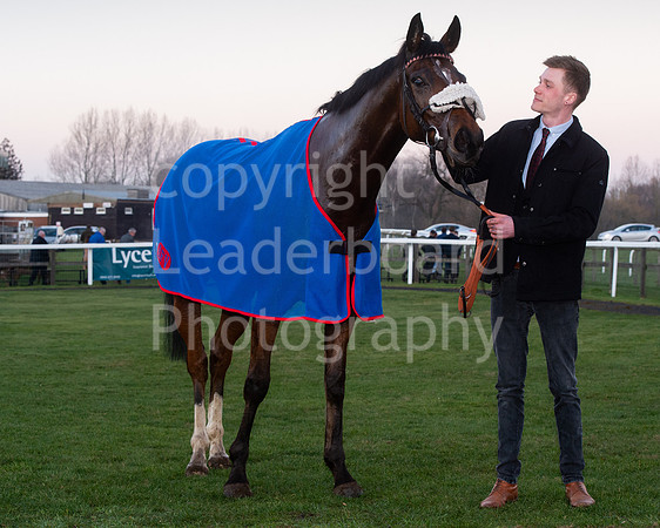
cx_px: 337
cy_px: 258
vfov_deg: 18.8
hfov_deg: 23.3
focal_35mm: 82
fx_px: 1598
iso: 2000
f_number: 9
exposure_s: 1/80
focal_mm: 70
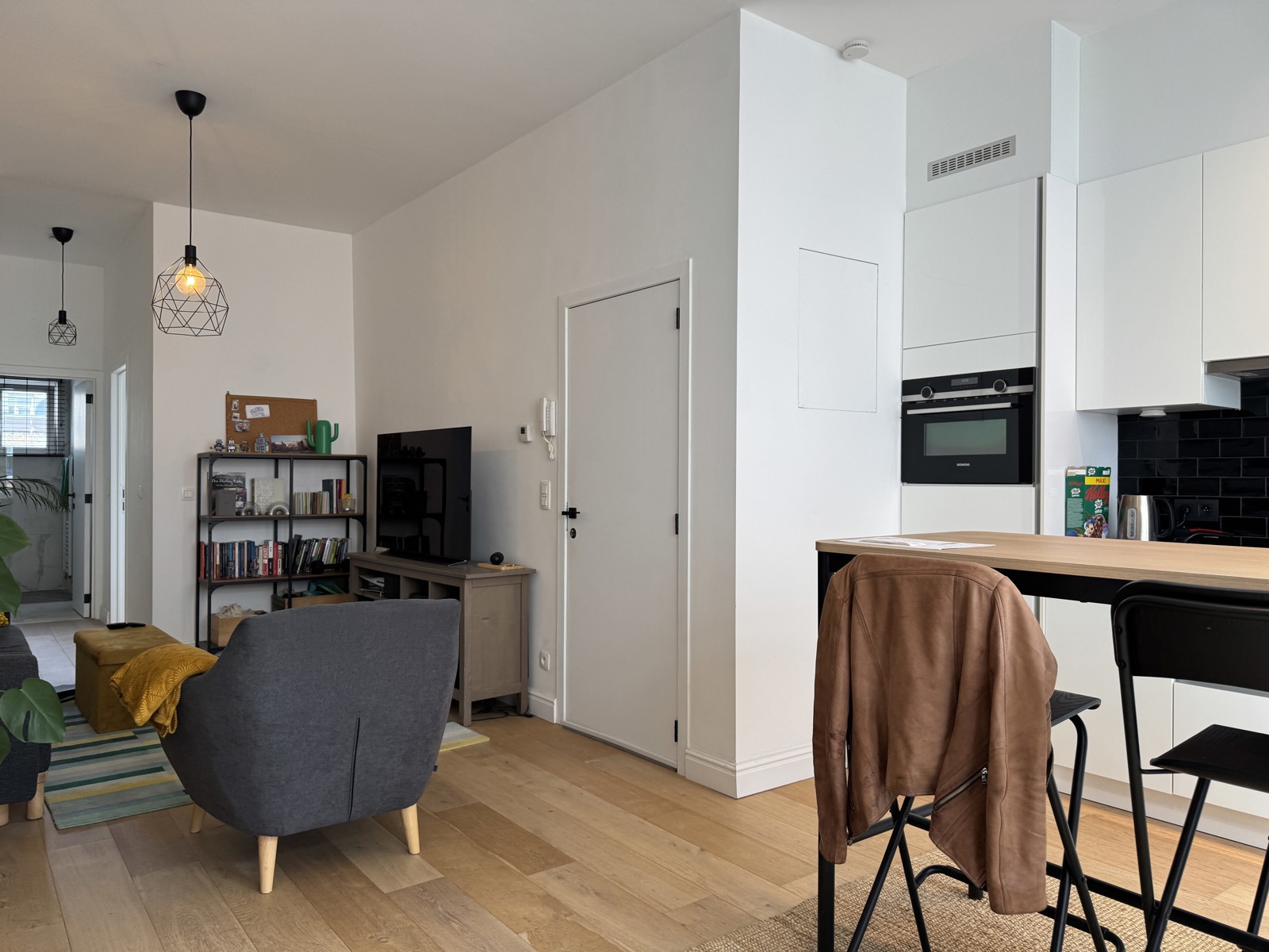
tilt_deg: -0.2
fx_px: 880
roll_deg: +0.4
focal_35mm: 24
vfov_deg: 56.8
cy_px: 476
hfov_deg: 71.6
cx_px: 634
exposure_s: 1/100
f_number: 1.78
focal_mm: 6.76
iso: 80
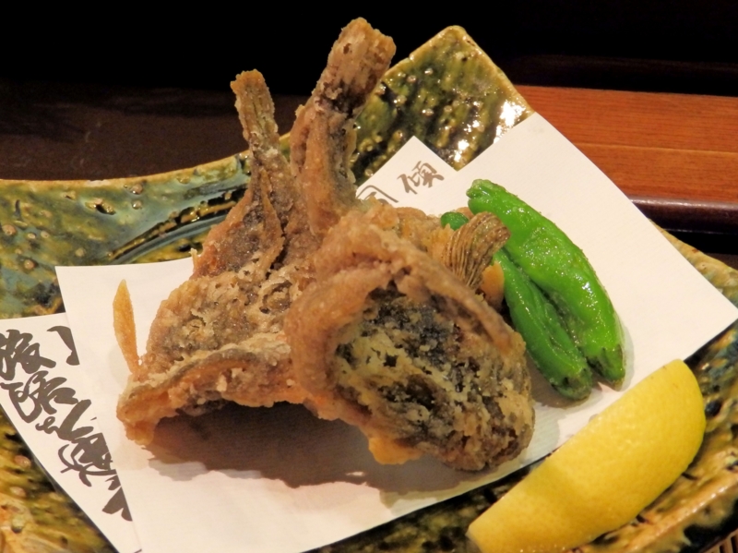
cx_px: 369
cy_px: 276
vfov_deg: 31.5
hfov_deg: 41.3
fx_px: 980
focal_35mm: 46
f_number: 4.2
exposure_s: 1/20
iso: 800
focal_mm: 8.2
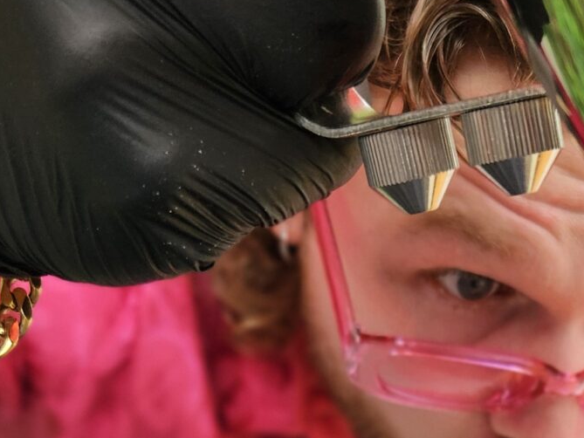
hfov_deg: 21.5
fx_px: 1485
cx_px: 570
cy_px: 660
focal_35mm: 88
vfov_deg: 15.5
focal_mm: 5.4
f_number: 1.8
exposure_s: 1/190
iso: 64
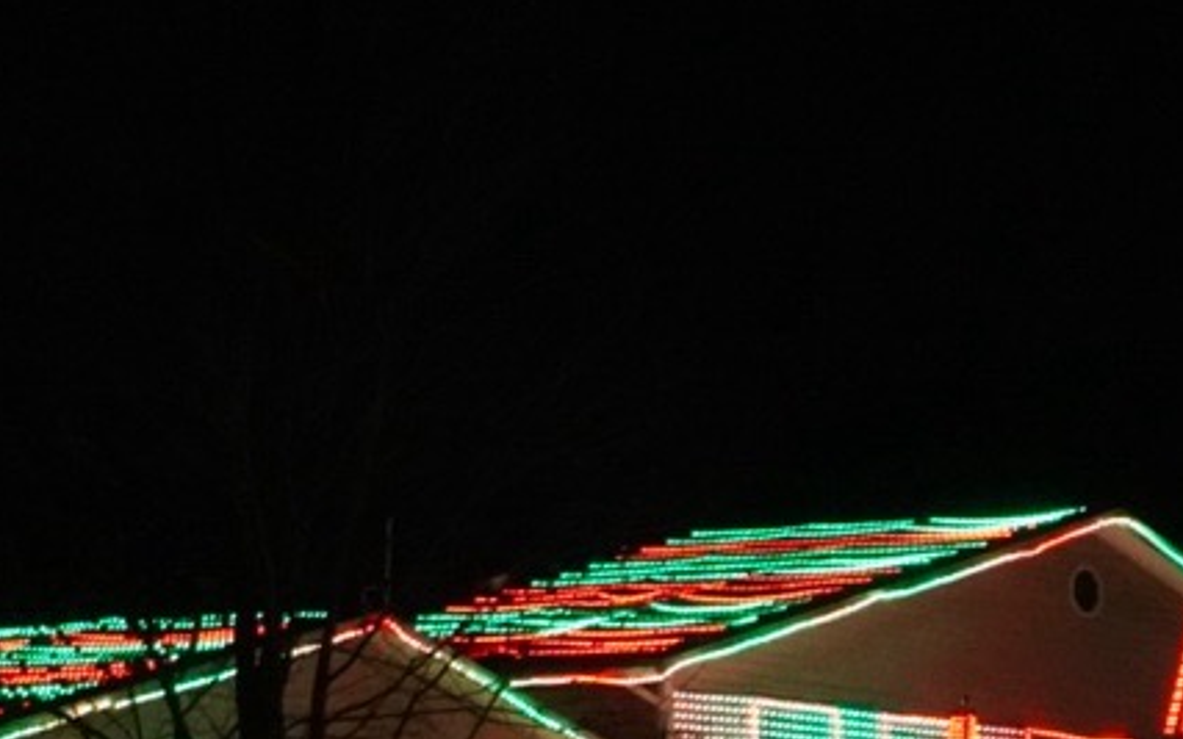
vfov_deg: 8.4
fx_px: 5023
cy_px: 819
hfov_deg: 13.3
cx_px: 1172
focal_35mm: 156
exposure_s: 1/100
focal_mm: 29
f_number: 4.5
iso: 6400
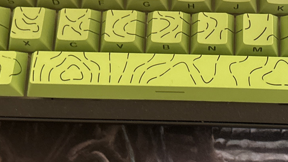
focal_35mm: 79
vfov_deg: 15.1
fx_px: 603
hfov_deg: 26.5
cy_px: 21
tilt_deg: -68.7
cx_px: 219
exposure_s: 1/25
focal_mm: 5.96
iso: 500
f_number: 1.6
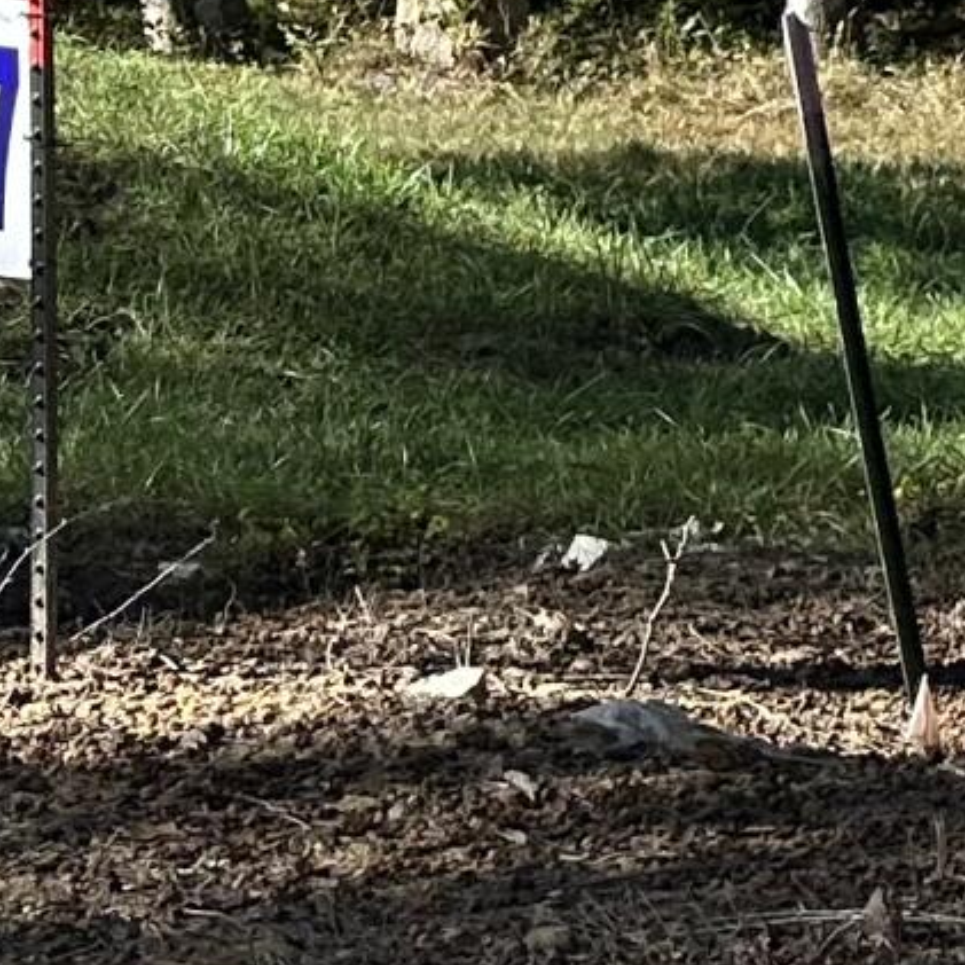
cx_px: 3275
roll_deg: +2.0
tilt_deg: -11.0
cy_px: -96
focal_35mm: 151
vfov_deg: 11.4
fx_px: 4762
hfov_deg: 8.6
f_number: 1.78
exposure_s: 1/2353
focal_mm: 6.86
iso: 80
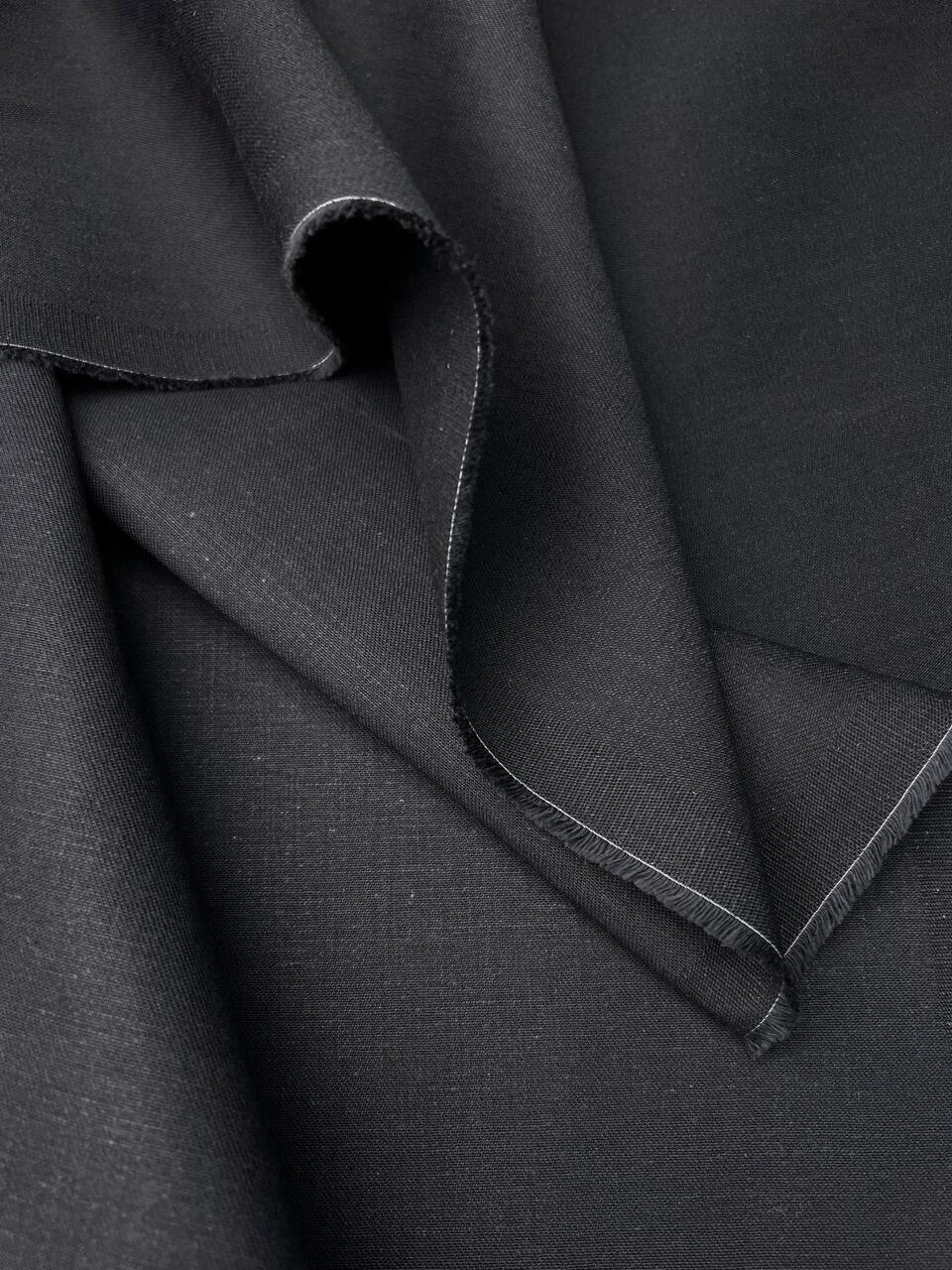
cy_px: 635
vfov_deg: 67.3
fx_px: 953
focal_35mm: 26
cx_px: 476
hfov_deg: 53.1
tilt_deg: -72.0
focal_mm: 5.7
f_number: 1.5
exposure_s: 1/683
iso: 50
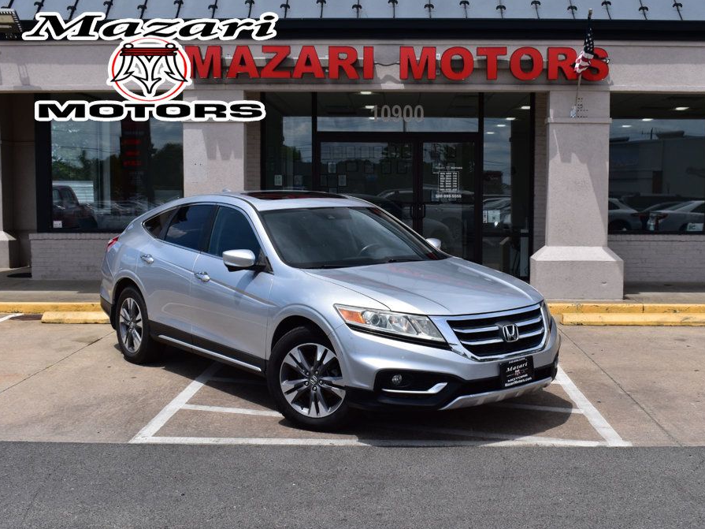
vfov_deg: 32.5
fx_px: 907
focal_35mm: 45
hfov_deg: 42.4
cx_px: 399
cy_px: 264
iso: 250
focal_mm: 27
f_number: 11
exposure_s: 1/500
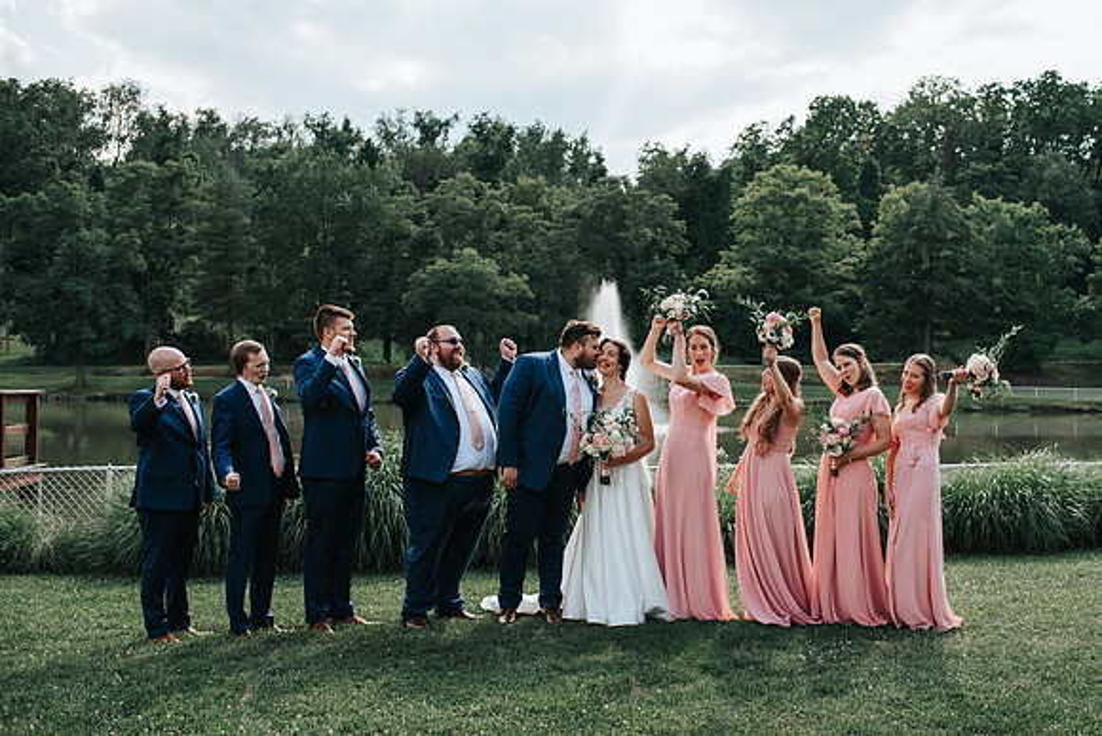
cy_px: 368
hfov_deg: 49.2
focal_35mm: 39
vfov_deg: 34.0
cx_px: 614
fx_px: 1201
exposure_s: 1/640
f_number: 3.2
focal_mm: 35
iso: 125
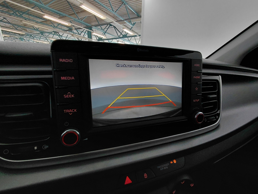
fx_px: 119
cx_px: 129
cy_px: 97
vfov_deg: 78.1
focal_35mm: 16
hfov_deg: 94.5
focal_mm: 1.64
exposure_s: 1/50
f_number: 2.2
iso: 80
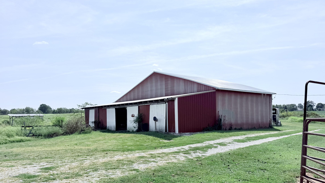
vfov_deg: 42.6
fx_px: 233
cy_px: 115
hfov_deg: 69.9
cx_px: 160
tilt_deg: +1.6
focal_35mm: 27
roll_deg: +0.7
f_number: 1.78
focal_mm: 6.76
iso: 80
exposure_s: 1/11905
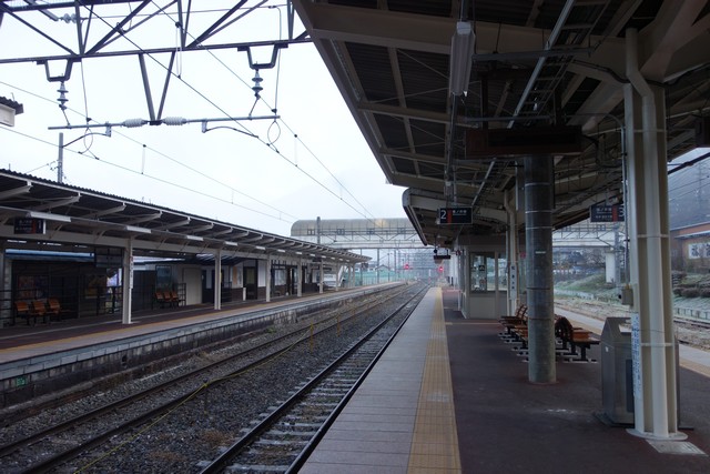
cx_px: 355
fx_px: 552
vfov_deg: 46.4
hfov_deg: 65.5
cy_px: 237
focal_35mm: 28
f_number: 1.8
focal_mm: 10.4
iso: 125
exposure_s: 1/80
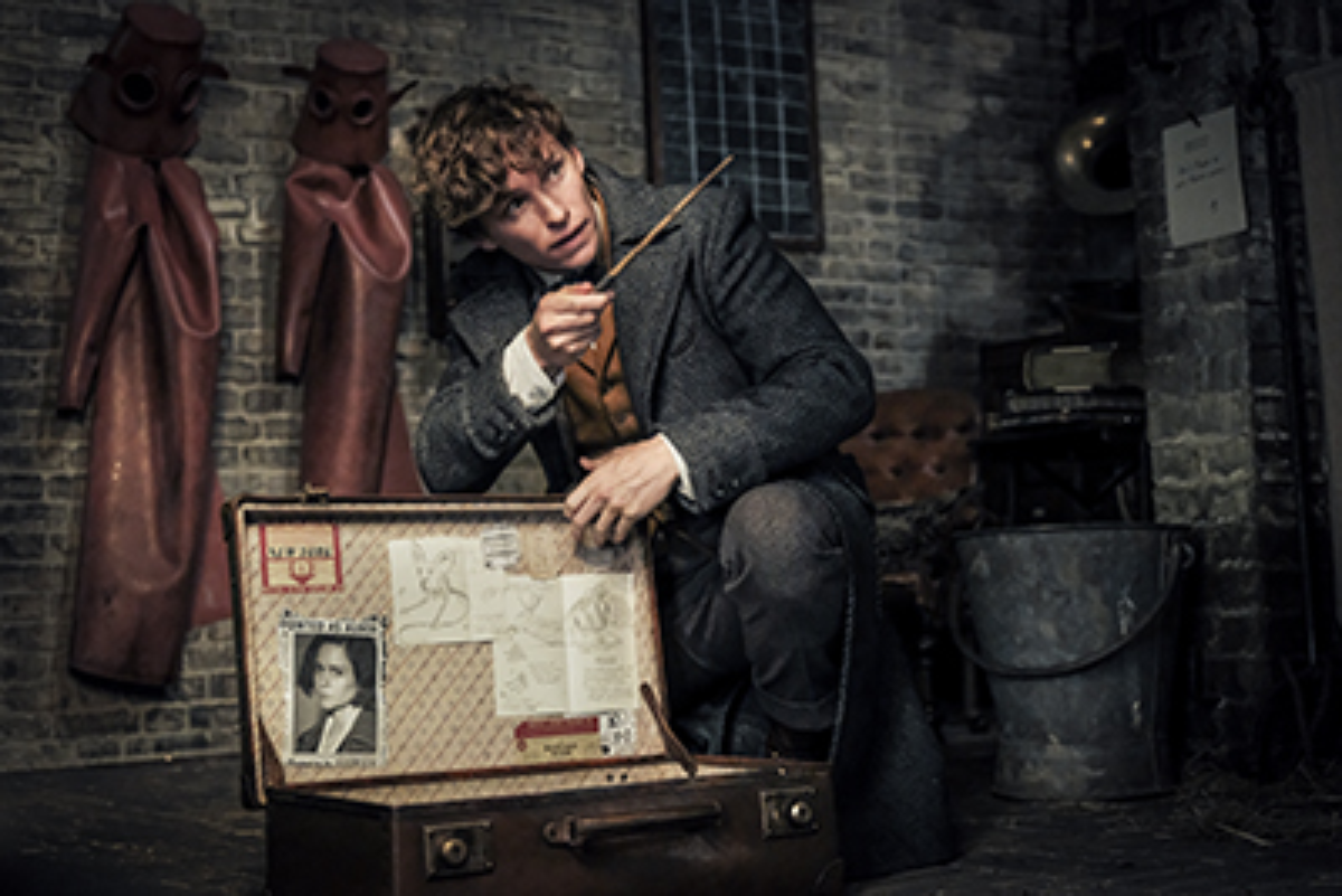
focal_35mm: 53
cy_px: 448
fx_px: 1976
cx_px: 671
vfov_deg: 25.5
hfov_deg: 37.5
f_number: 2.8
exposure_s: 1/200
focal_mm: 35.3
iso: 8000
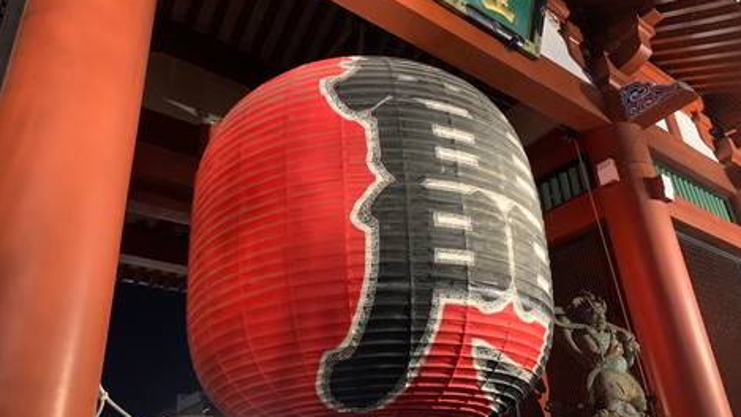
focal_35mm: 29
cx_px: 378
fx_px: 570
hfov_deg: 66.1
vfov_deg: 40.1
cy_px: 242
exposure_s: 1/25
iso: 320
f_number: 1.8
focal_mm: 4.25
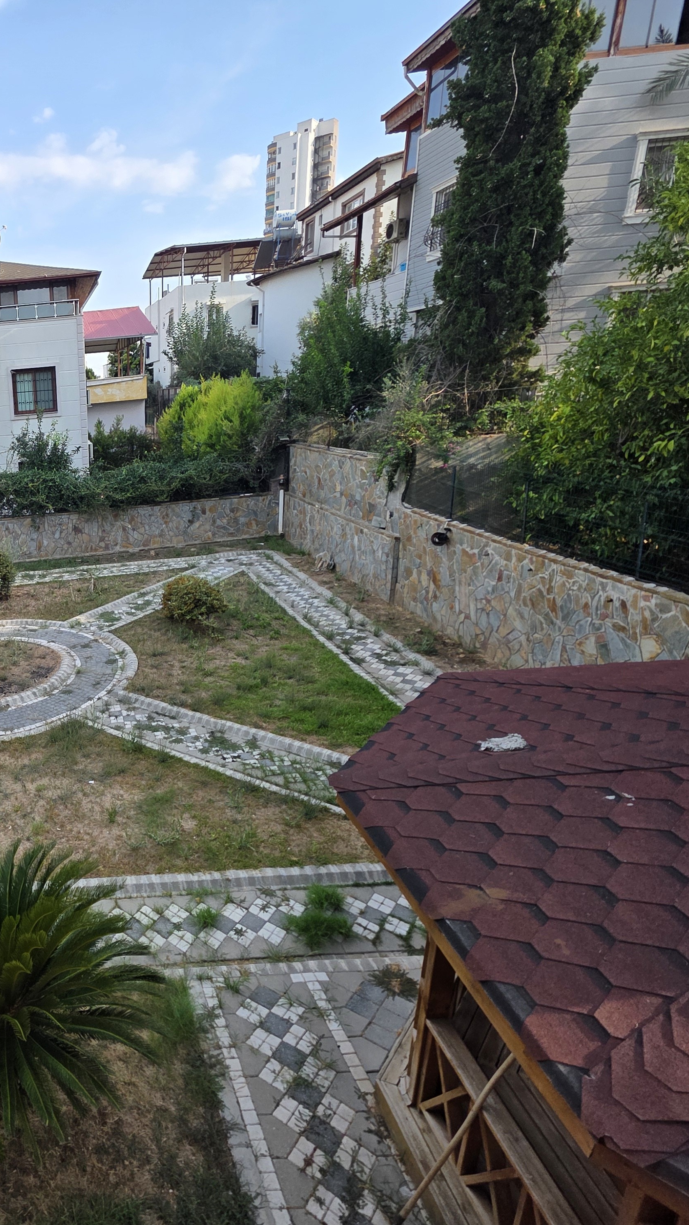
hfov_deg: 48.9
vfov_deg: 89.6
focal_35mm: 19
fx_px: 617
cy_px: 615
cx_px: 15
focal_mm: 2.2
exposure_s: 1/984
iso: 40
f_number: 1.9
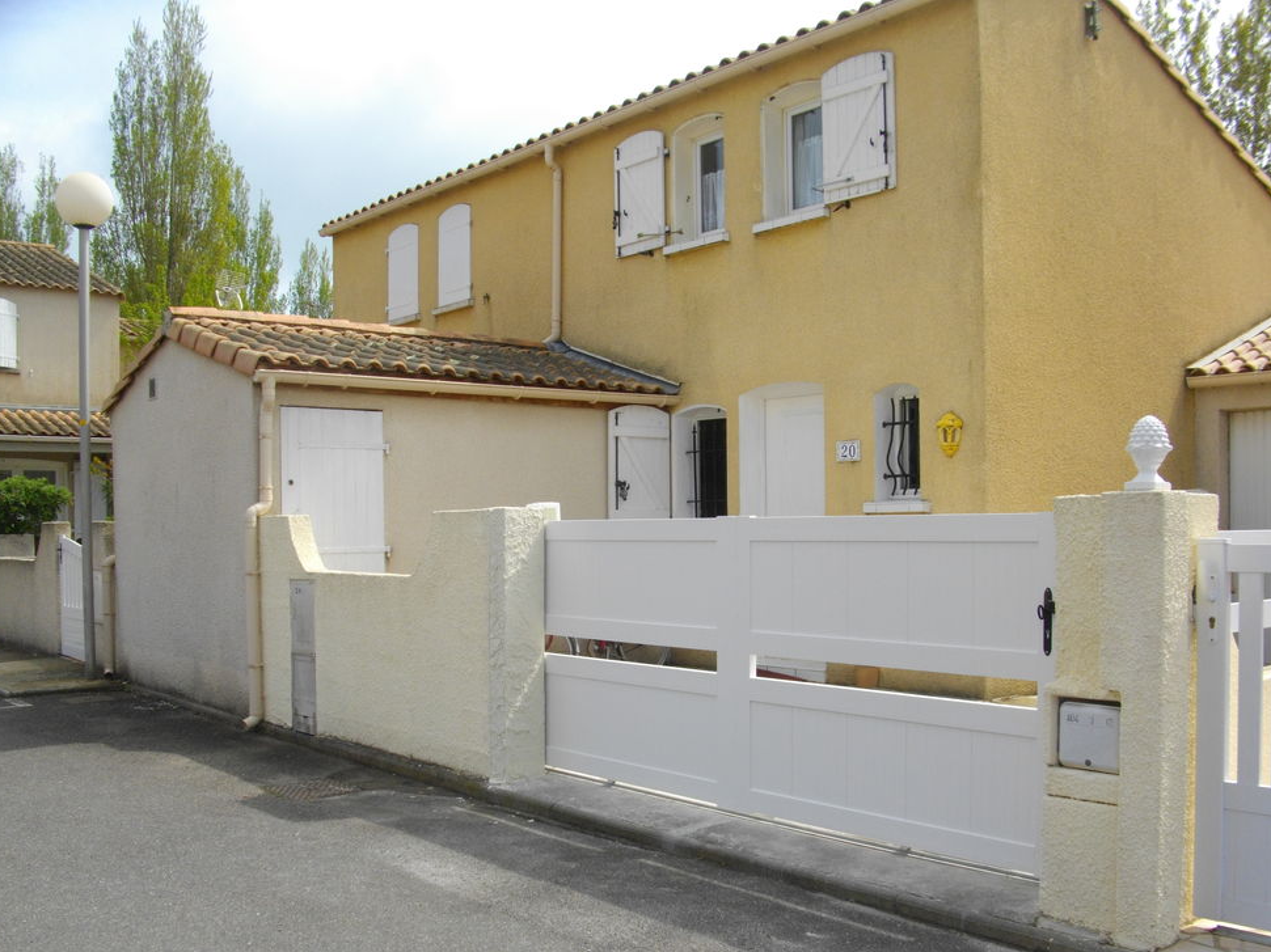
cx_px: 618
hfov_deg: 55.4
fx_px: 1211
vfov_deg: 42.9
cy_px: 481
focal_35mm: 33
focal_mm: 5.7
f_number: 5.5
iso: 100
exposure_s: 1/320
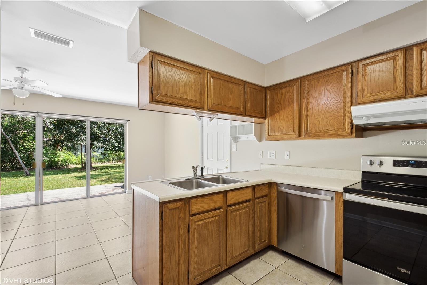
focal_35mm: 15
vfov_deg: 77.3
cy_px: 142
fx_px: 178
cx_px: 214
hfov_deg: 100.4
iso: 200
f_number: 8
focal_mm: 10
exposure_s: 1/13
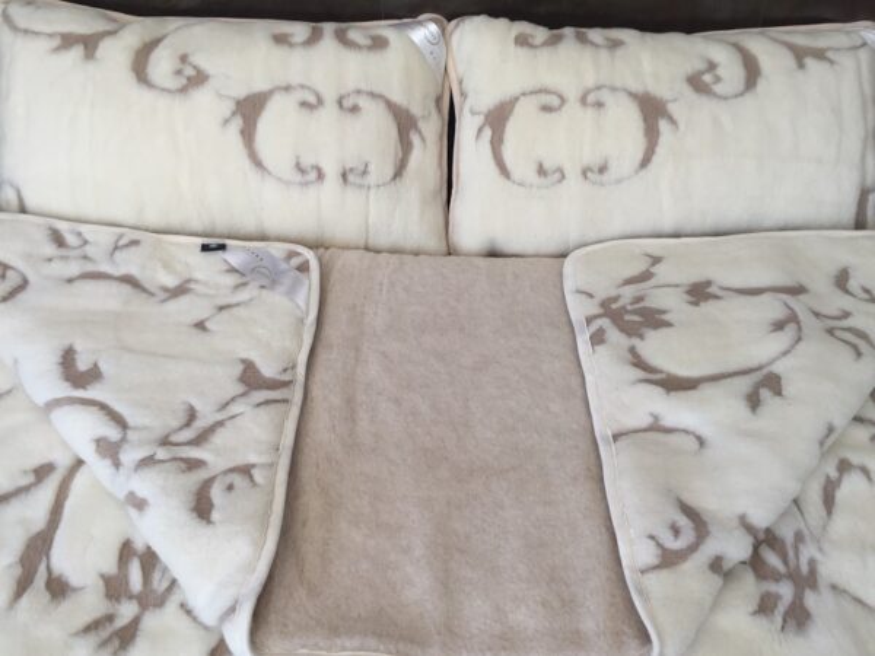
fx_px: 733
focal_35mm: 29
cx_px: 438
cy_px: 328
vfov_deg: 48.2
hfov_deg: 61.7
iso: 40
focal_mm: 4.15
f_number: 2.2
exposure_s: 1/50
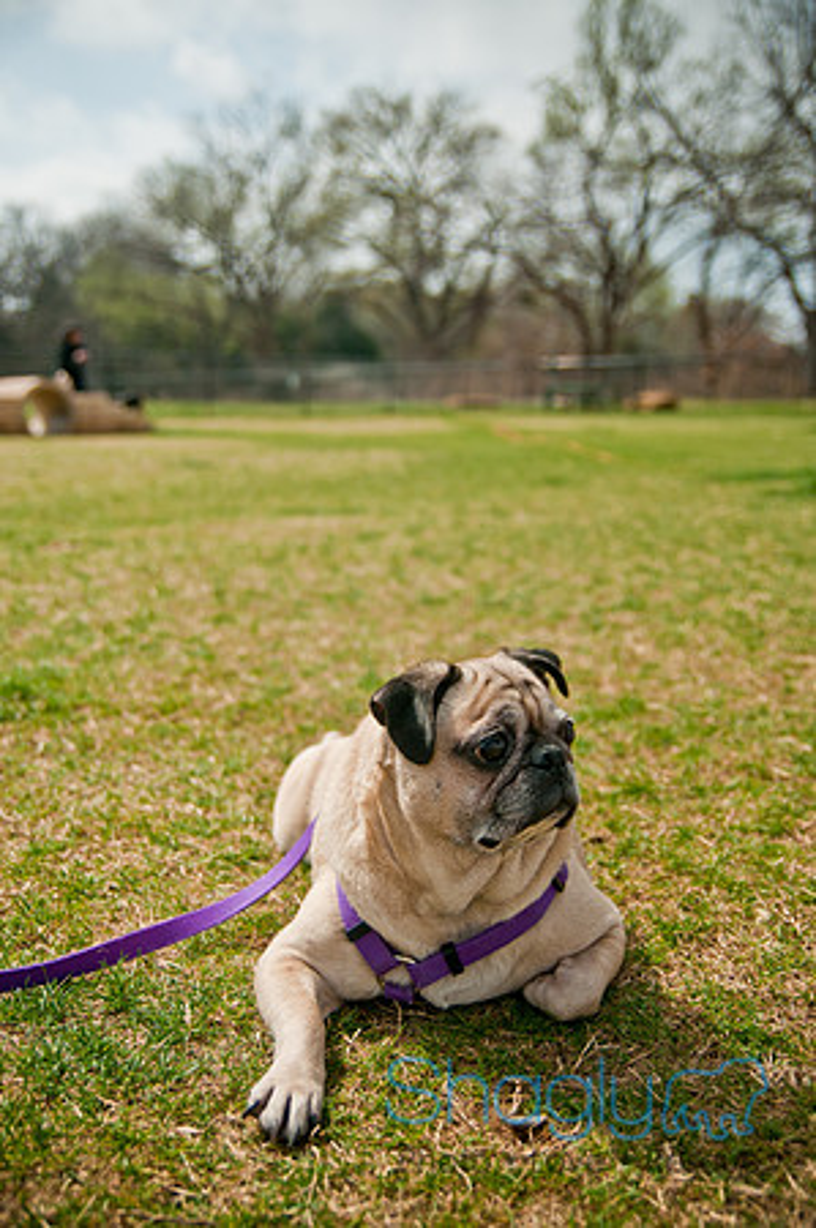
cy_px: 614
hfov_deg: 36.8
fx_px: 1227
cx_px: 408
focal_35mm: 36
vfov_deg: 53.2
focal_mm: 24
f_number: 2.8
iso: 200
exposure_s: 1/5000
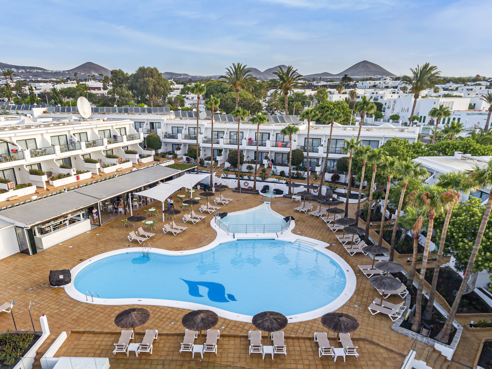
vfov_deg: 65.9
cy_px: 184
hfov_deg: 81.8
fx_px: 284
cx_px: 246
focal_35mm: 20
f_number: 2.8
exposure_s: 1/240
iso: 100
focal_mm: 3.61
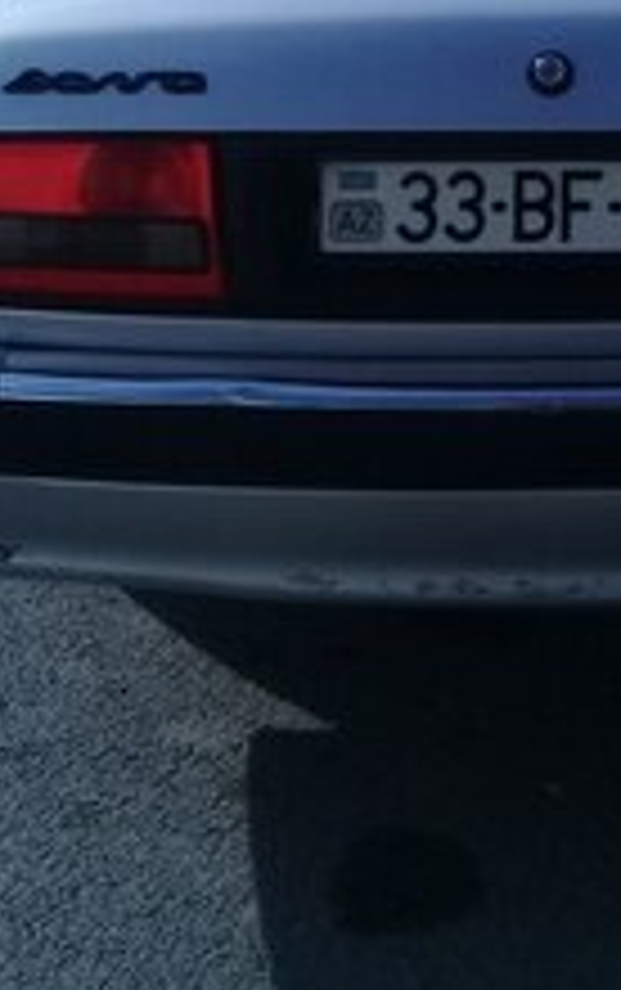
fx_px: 1999
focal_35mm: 74
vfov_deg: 25.8
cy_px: -86
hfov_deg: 17.3
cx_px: 612
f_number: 2.2
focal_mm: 3.3
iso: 64
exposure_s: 1/3226
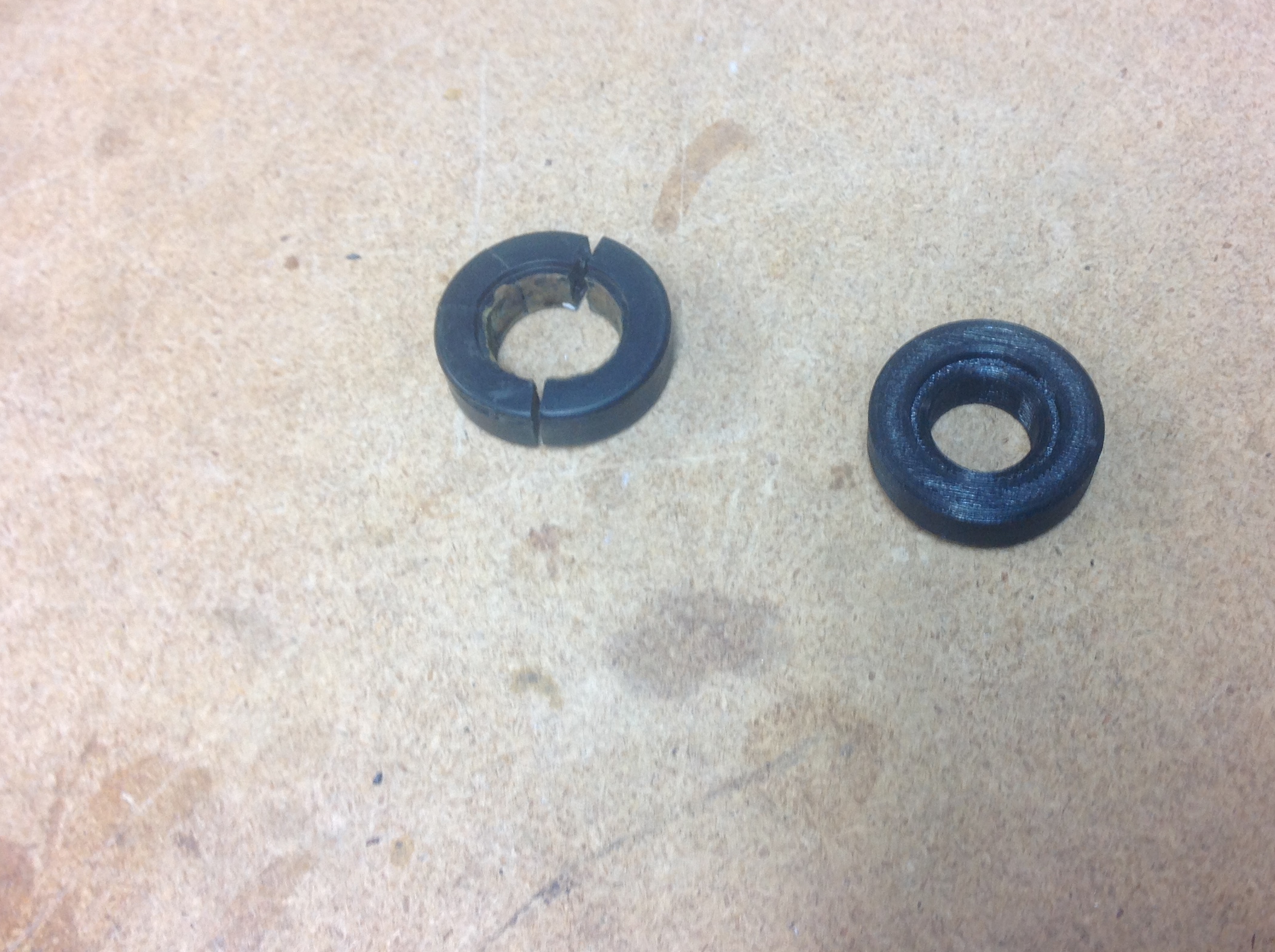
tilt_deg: -62.8
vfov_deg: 33.5
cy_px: 444
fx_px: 1581
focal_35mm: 43
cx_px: 731
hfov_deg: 43.8
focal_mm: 4.28
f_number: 2.4
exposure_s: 1/17
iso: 50
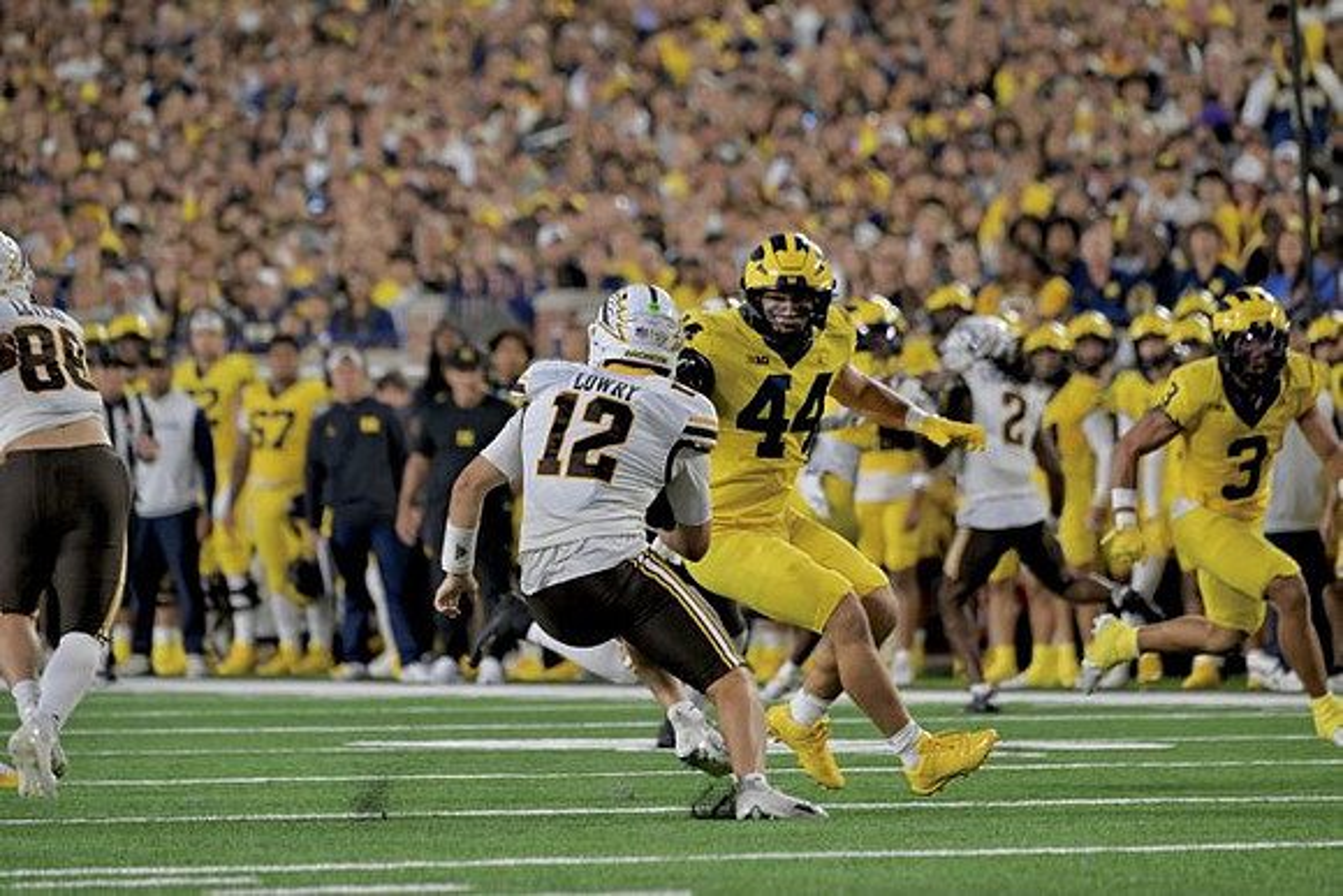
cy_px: 448
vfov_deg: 3.9
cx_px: 672
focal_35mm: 350
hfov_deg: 5.9
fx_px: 13059
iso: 4000
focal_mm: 350
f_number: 5.6
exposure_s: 1/1000
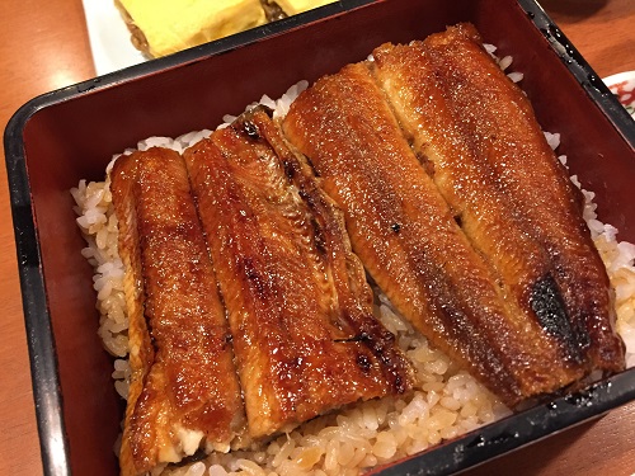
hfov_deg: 61.7
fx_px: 532
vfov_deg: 48.2
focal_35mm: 29
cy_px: 238
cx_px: 318
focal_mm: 4.15
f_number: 2.2
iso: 200
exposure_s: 1/30
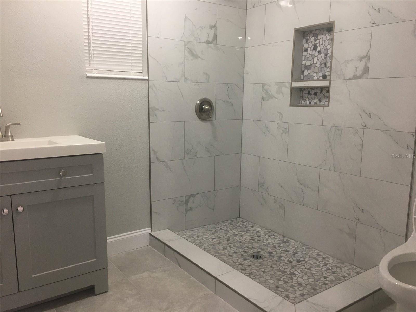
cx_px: 208
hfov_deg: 61.7
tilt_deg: -8.4
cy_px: 156
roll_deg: -1.3
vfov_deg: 48.2
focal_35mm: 29
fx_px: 349
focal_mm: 4.15
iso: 100
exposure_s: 1/30
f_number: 2.2
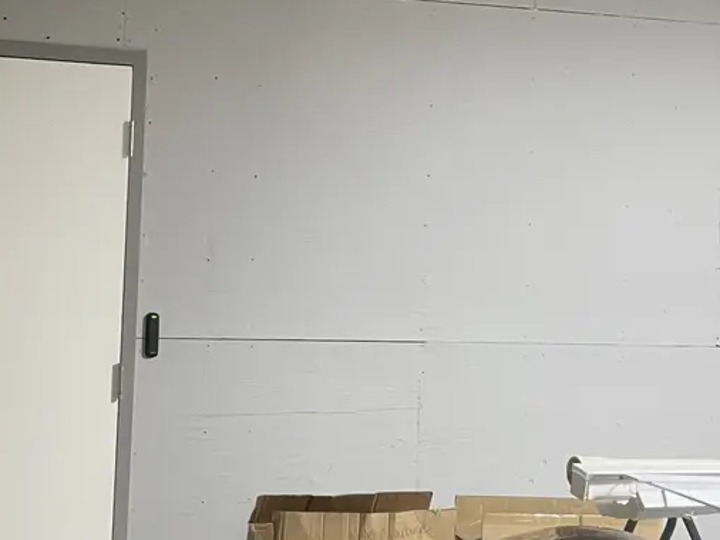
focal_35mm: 74
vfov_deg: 19.8
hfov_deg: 26.1
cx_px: 202
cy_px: 175
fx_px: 1538
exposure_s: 1/60
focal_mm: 4.2
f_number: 1.6
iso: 125
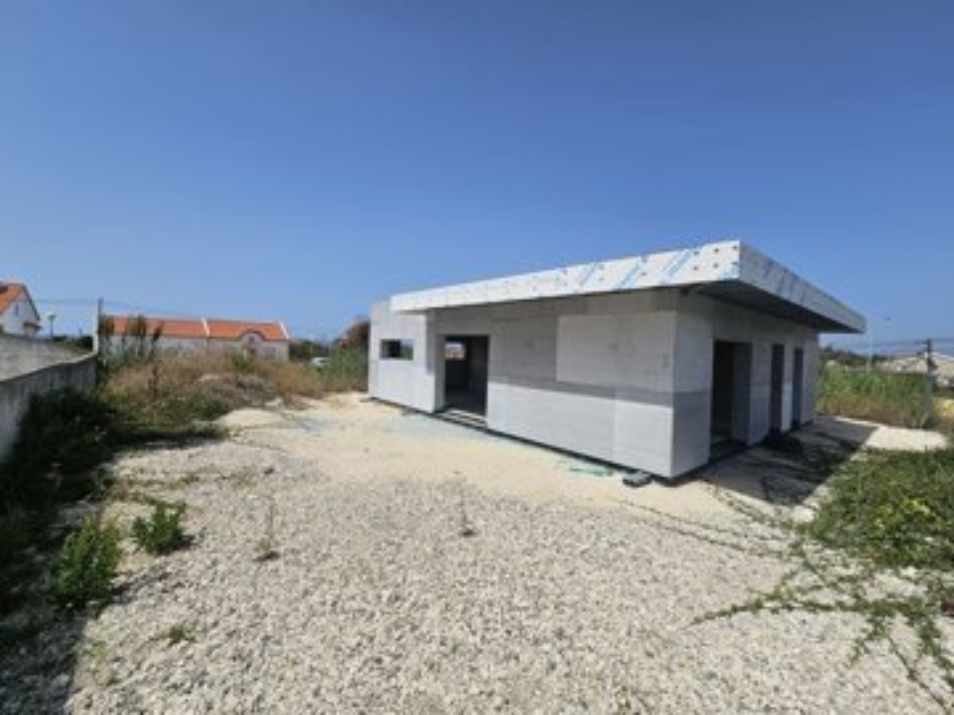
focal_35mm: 13
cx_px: 477
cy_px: 358
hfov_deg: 106.2
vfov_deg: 89.9
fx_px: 358
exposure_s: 1/5130
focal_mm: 2.2
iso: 50
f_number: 2.2
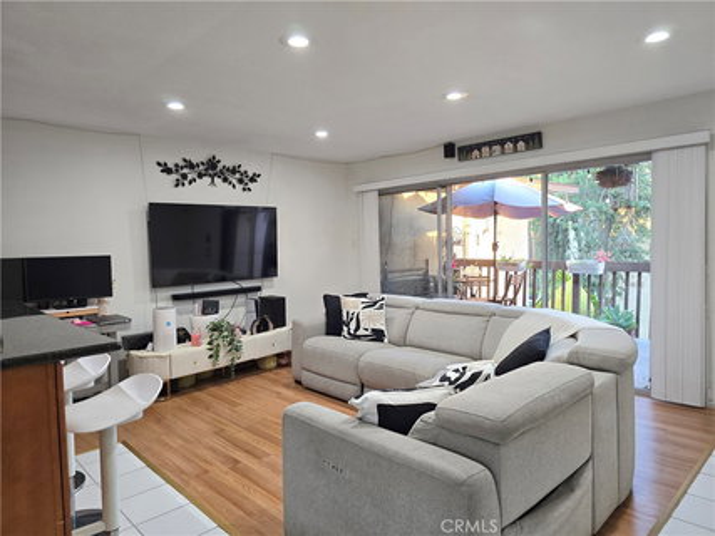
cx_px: 358
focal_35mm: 23
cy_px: 268
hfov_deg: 73.9
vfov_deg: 58.9
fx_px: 475
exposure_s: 1/120
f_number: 1.7
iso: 200
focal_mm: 6.3
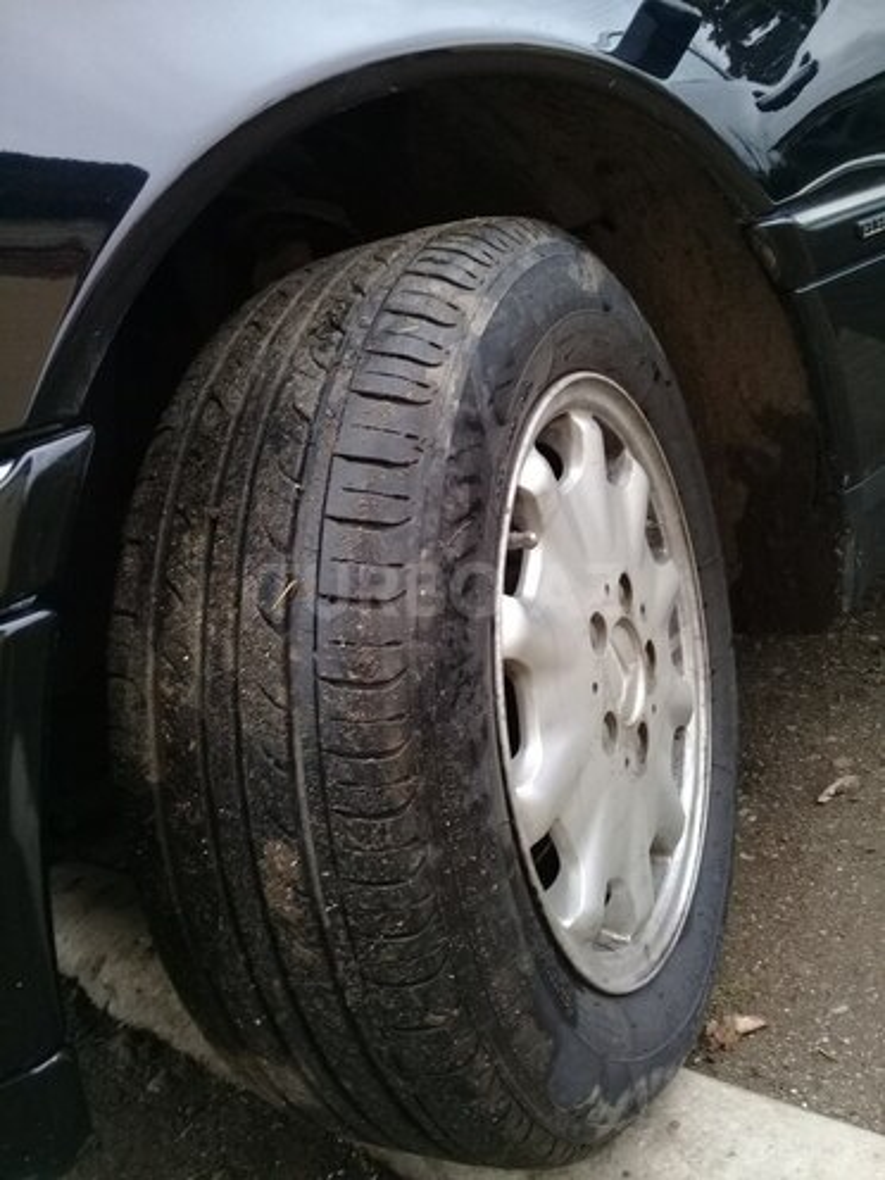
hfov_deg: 45.4
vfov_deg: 58.4
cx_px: 442
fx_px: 1057
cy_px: 590
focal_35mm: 31
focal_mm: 3.3
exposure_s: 1/33
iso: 50
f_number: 2.2
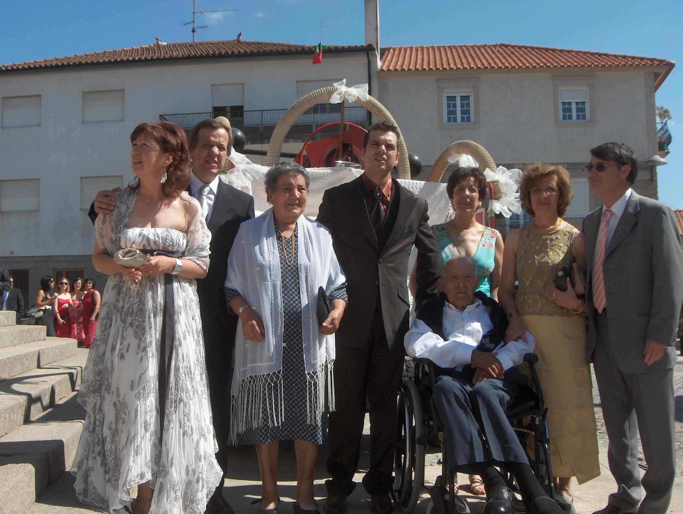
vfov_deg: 36.9
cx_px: 342
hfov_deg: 47.8
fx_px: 771
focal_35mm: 39
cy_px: 257
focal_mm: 8
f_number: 4.8
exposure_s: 1/654
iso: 100
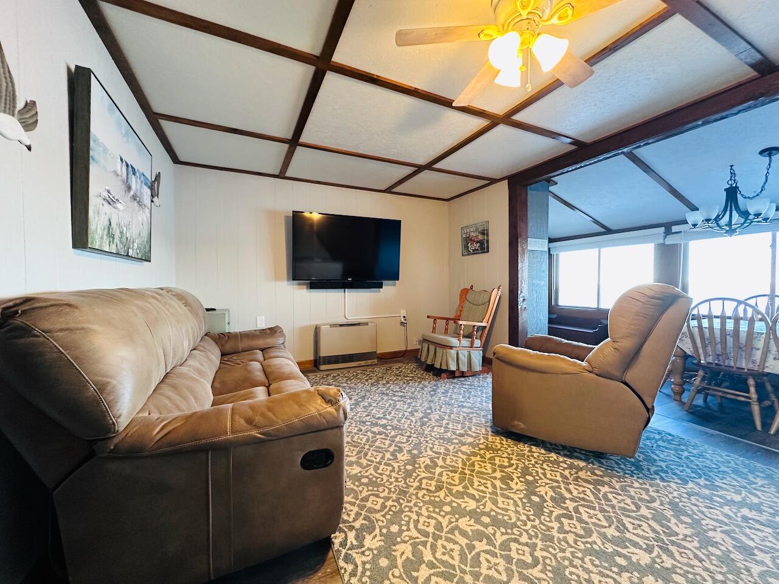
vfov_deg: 85.7
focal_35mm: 14
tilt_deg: -1.1
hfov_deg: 102.1
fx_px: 315
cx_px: 390
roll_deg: +0.0
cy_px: 292
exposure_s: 1/60
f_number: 2.2
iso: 400
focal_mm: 2.22
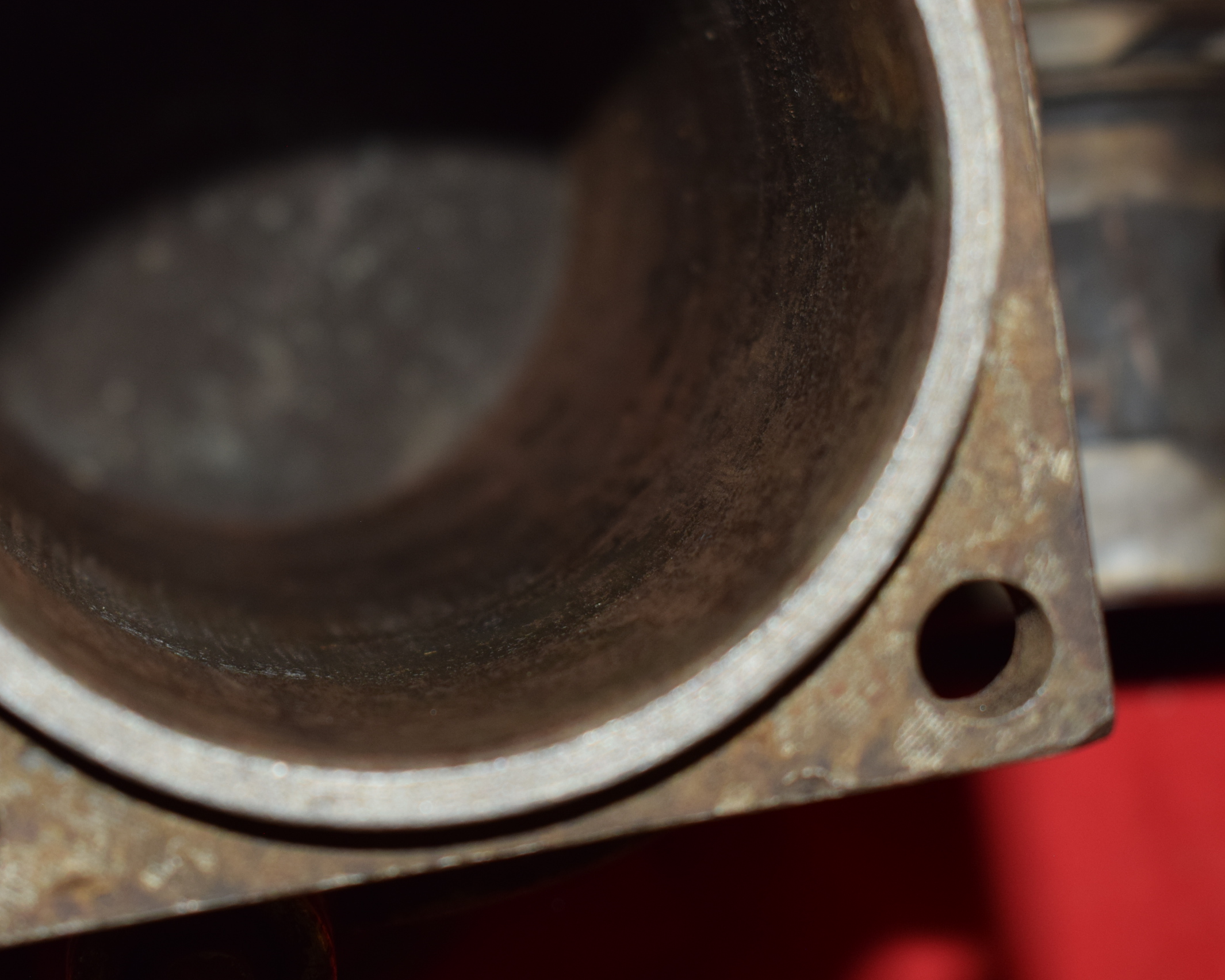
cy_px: 443
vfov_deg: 16.2
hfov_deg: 20.2
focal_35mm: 95
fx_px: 3444
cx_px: 515
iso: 400
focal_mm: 48
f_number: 5.6
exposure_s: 1/125
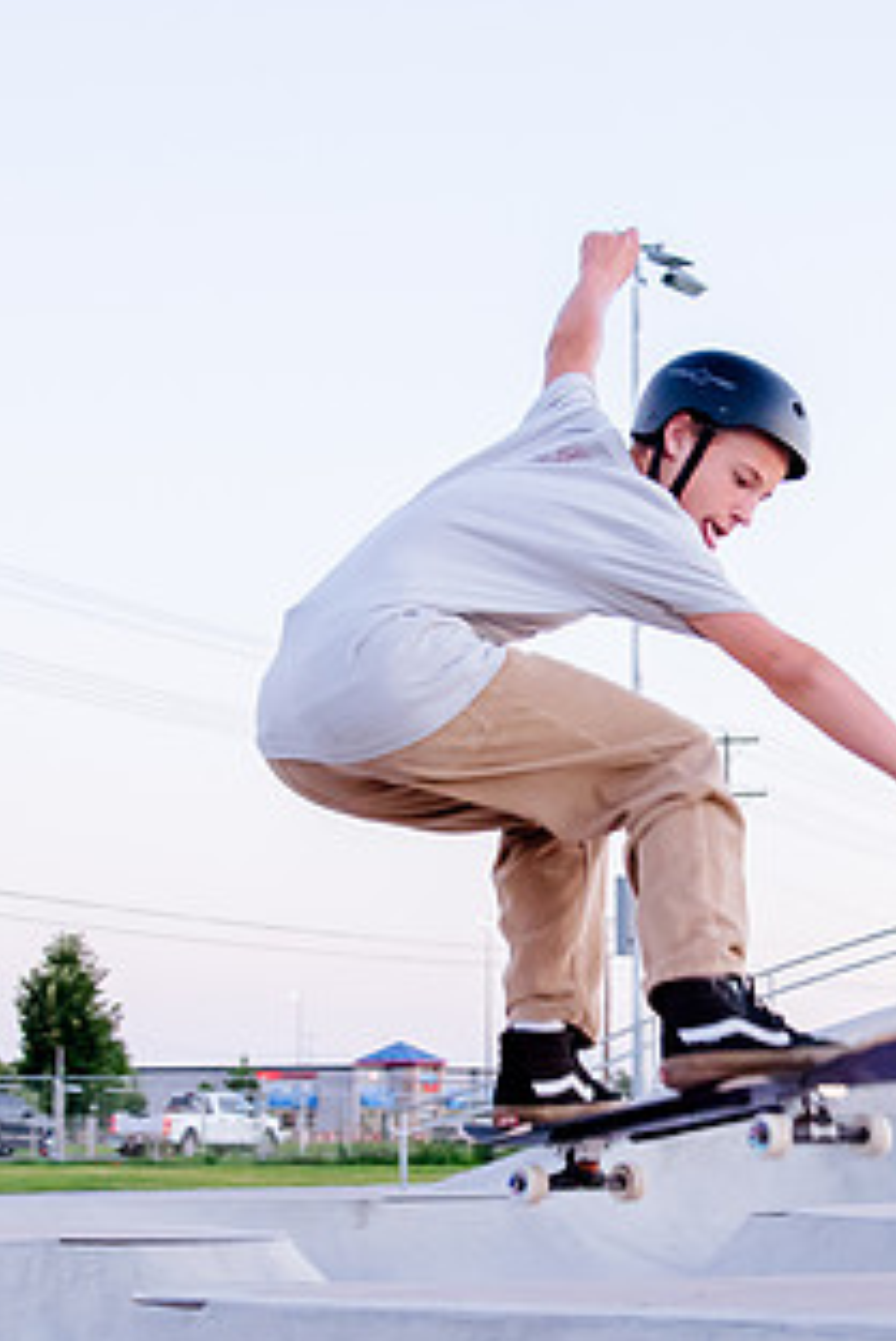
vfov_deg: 24.4
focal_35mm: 83
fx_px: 3095
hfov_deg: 16.4
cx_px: 699
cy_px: 847
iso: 2000
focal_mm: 28
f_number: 4
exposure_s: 1/250
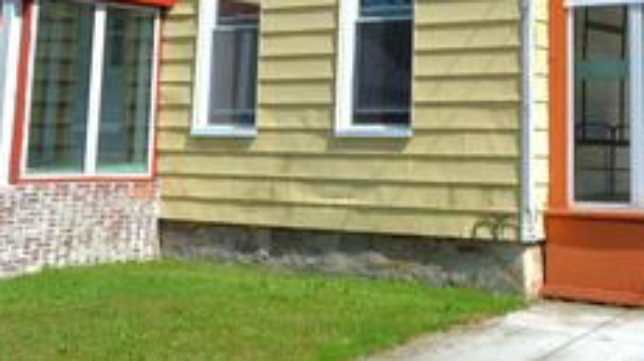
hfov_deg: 28.0
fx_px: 1280
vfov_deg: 15.4
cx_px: 442
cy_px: -99
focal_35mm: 75
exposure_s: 1/320
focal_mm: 22
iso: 100
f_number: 9
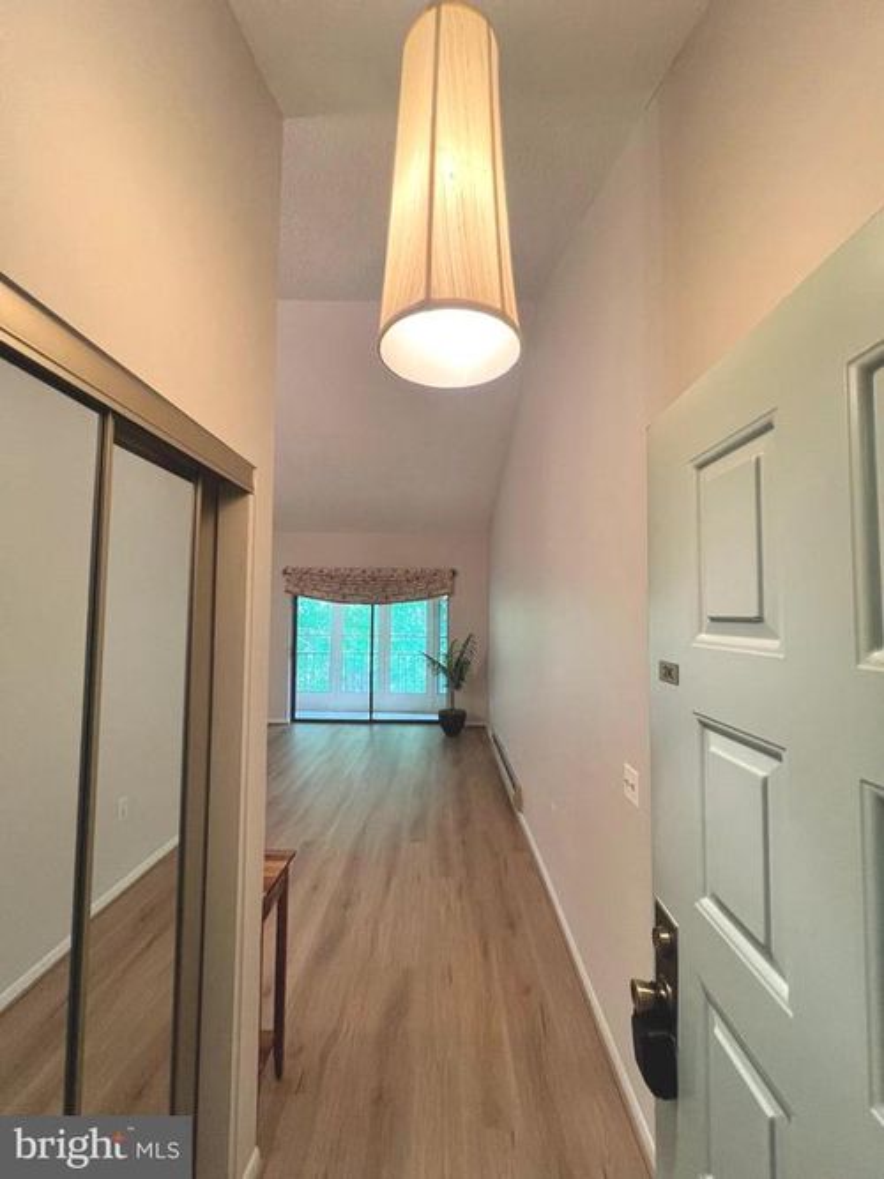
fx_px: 443
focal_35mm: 13
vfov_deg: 106.2
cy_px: 590
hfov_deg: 89.9
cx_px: 442
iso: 250
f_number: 1.8
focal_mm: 1.57
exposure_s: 1/60
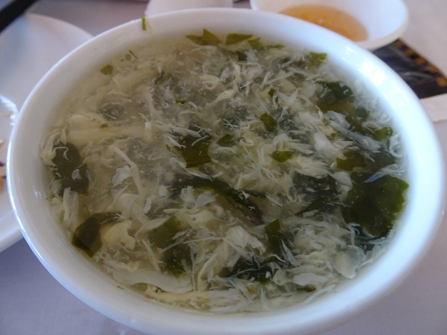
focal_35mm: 24
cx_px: 224
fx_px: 310
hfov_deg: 71.6
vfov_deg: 56.8
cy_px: 168
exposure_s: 1/30
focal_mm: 4.1
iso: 500
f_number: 3.5
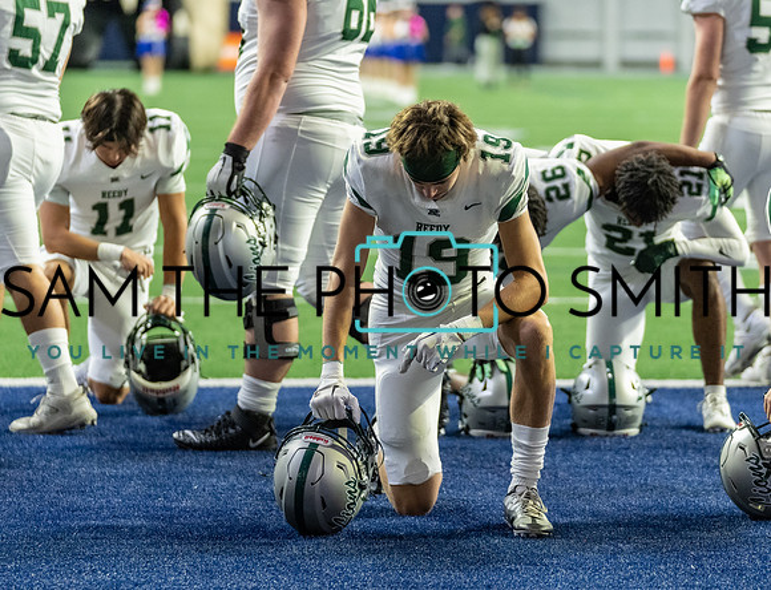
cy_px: 307
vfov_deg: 7.8
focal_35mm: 194
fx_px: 4345
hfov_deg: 10.1
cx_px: 425
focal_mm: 134
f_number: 2.8
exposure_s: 1/320
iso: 3200
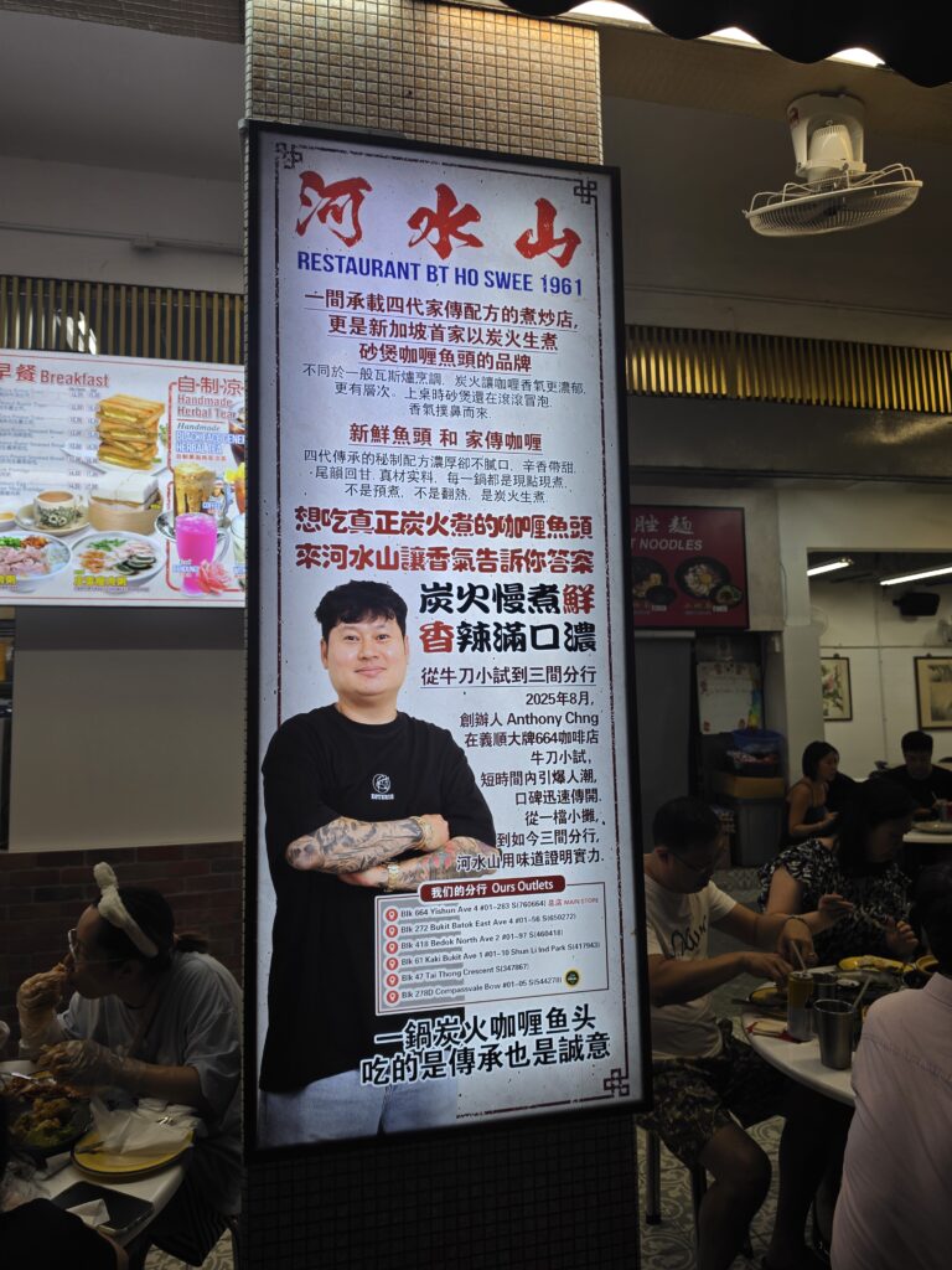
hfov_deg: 58.9
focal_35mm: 23
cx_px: 476
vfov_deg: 73.9
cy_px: 635
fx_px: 843
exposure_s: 1/359
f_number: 1.4
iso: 25
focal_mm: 6.5
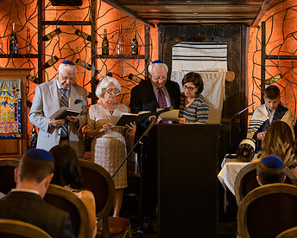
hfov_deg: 24.8
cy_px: 98
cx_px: 216
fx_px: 668
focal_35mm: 76
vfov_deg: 20.1
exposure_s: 1/125
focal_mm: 48
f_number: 3.2
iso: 1600
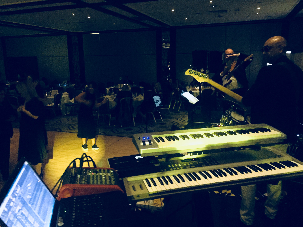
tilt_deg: -11.4
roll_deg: +0.1
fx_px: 254
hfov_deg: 61.7
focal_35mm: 29
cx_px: 152
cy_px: 114
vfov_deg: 48.2
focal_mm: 4.15
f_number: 2.2
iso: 1000
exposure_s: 1/17
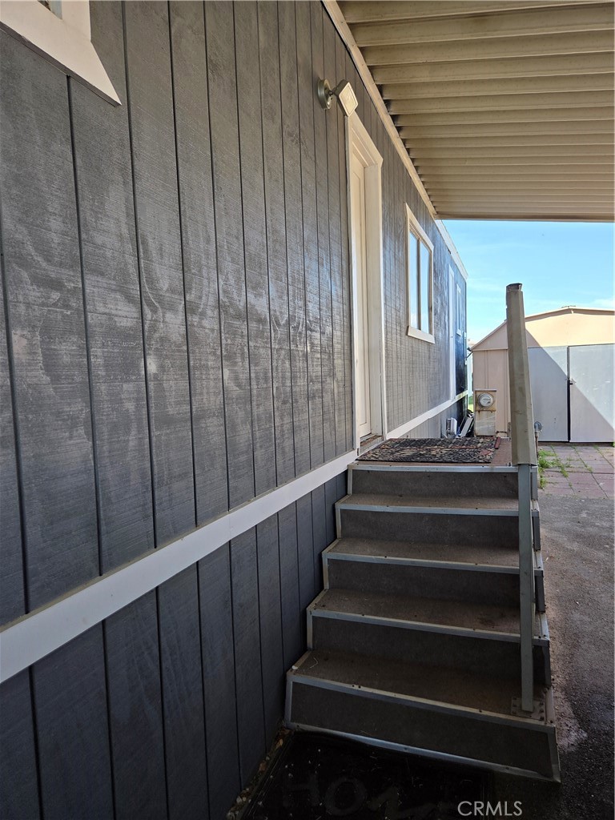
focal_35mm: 23
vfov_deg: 73.9
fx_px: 545
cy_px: 410
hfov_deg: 58.9
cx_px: 308
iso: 80
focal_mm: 5.4
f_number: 1.8
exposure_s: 1/1047
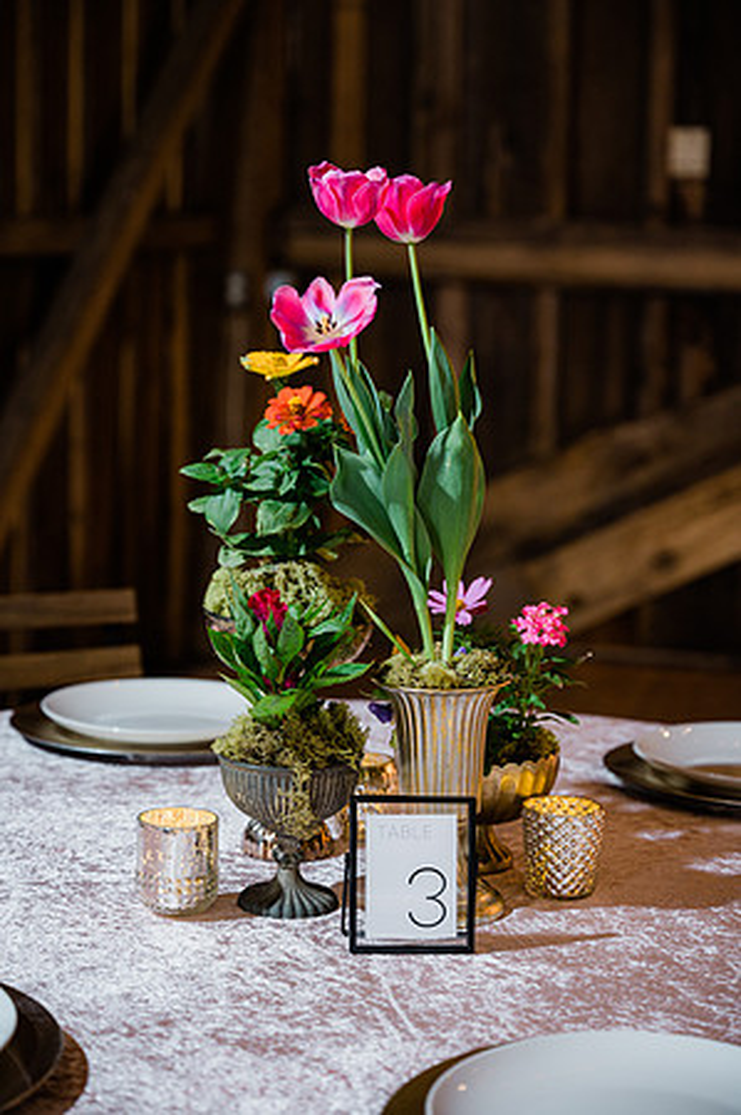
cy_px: 558
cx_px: 370
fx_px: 2166
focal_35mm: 70
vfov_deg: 28.9
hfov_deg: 19.4
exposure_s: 1/200
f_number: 3.5
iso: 500
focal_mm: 70
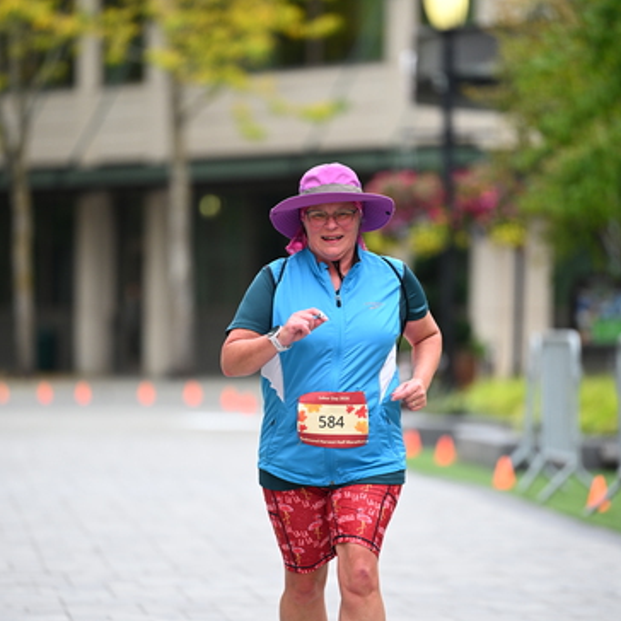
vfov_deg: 6.8
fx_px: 5216
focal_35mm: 257
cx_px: 310
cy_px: 351
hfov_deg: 6.8
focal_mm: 200
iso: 640
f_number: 2.8
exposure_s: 1/1600
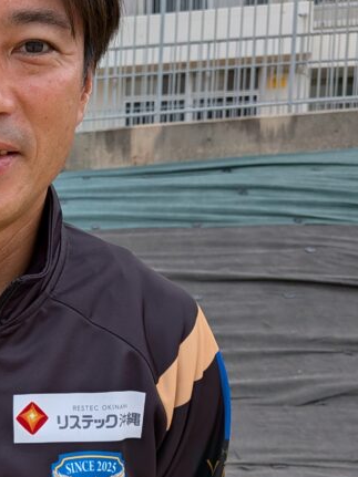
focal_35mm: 57
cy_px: 317
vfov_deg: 33.5
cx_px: -23
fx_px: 786
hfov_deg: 24.2
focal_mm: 4.53
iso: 30
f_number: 1.7
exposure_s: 1/1433
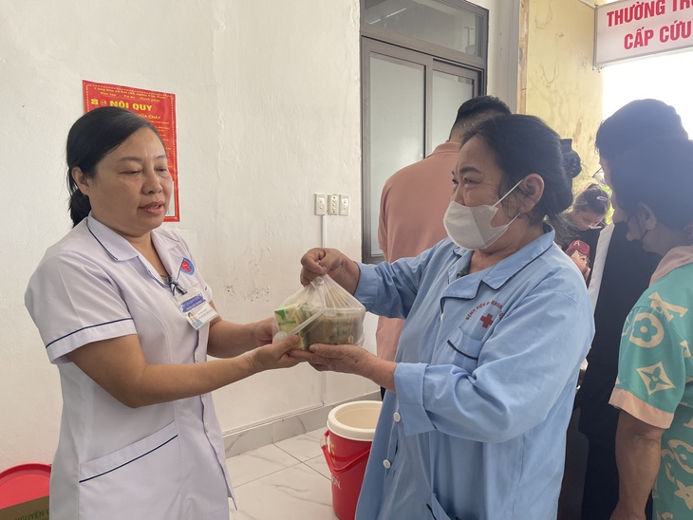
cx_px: 346
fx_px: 501
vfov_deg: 54.9
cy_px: 260
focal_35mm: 25
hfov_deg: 69.4
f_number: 1.6
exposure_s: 1/121
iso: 125
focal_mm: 5.1
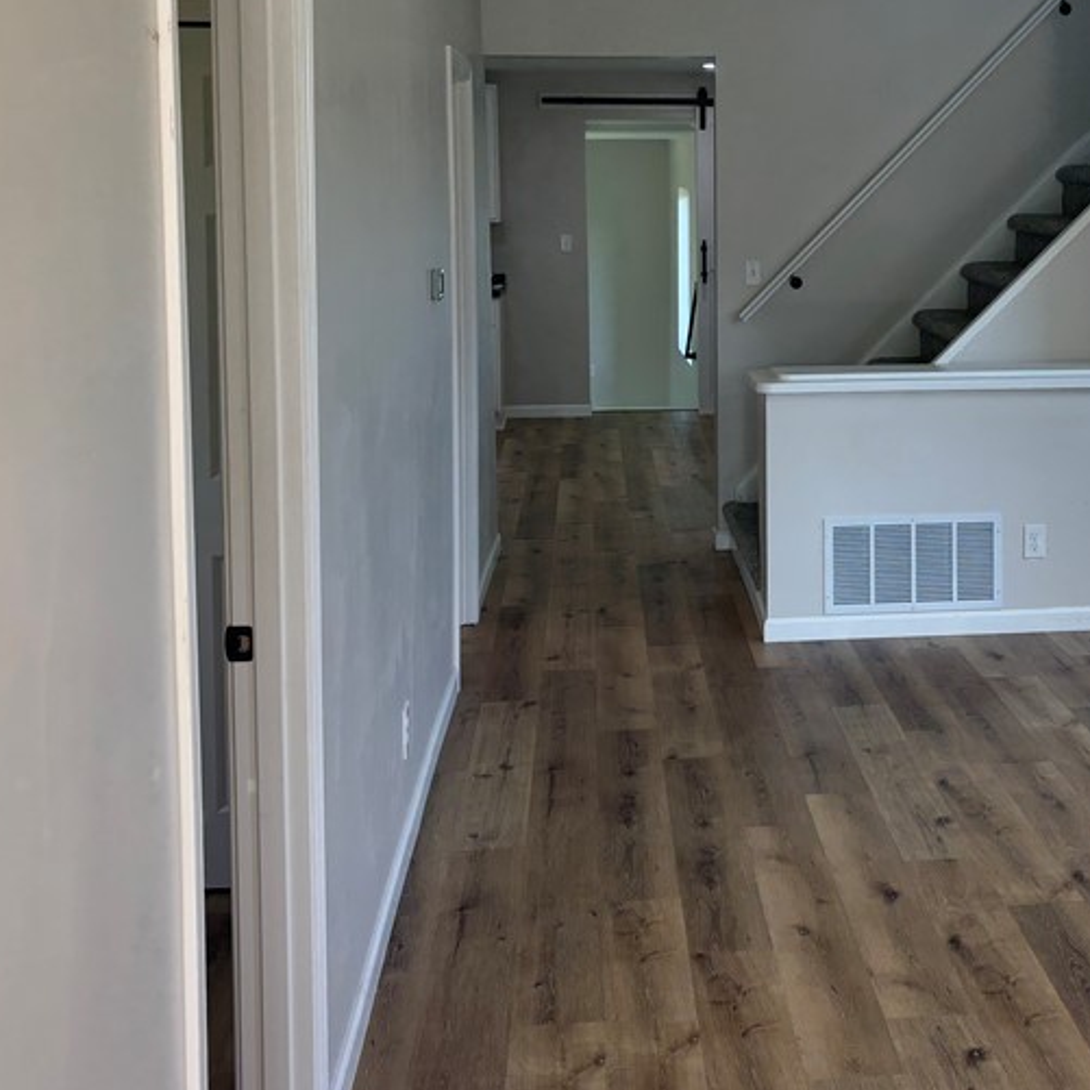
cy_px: 324
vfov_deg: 35.5
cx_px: 775
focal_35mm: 47
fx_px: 1674
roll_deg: -0.1
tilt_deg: -5.4
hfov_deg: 35.5
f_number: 1.6
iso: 50
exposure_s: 1/142
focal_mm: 5.96
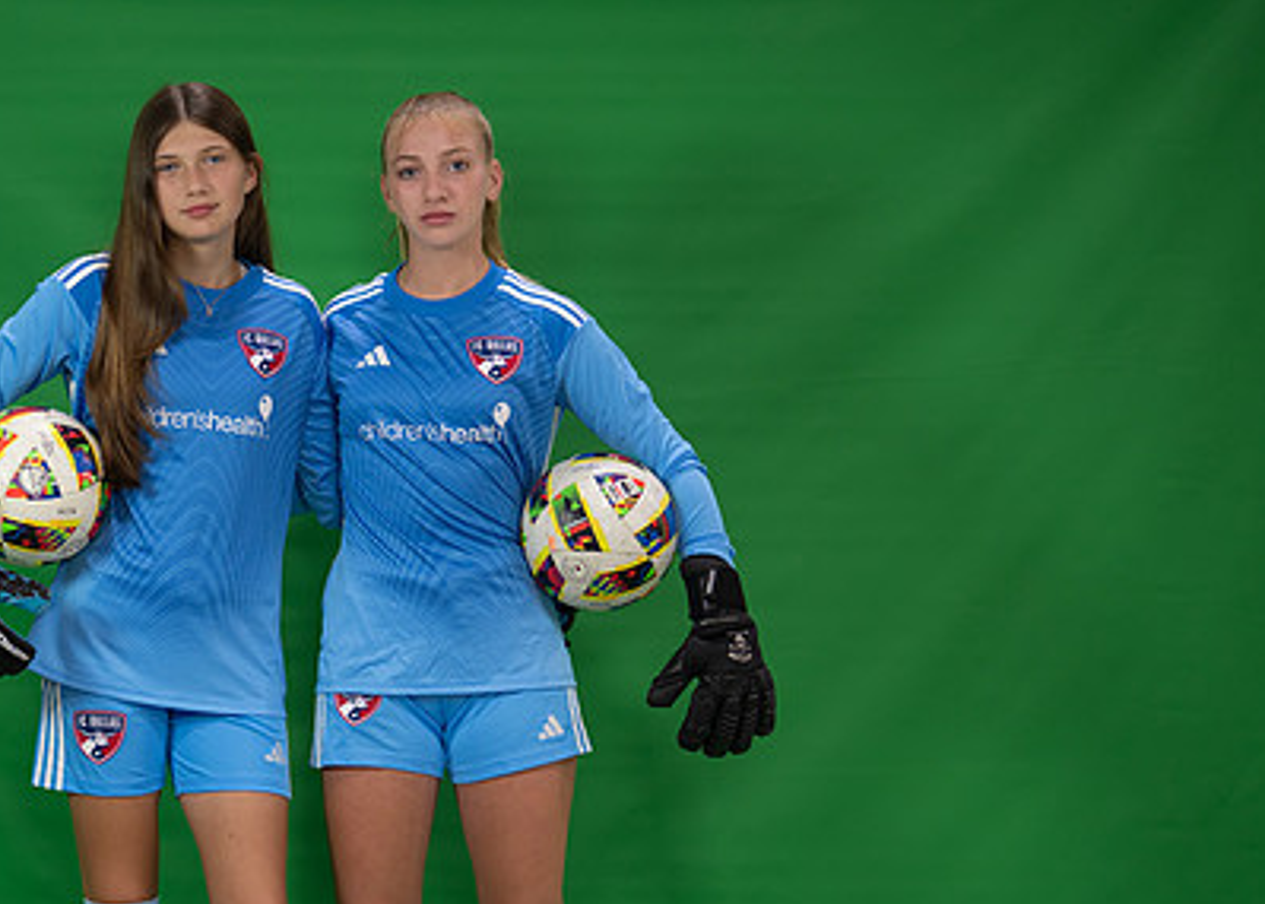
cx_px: 319
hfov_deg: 23.2
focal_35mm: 85
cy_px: 610
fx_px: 3054
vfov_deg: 16.8
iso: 320
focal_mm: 50
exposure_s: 1/500
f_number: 1.2
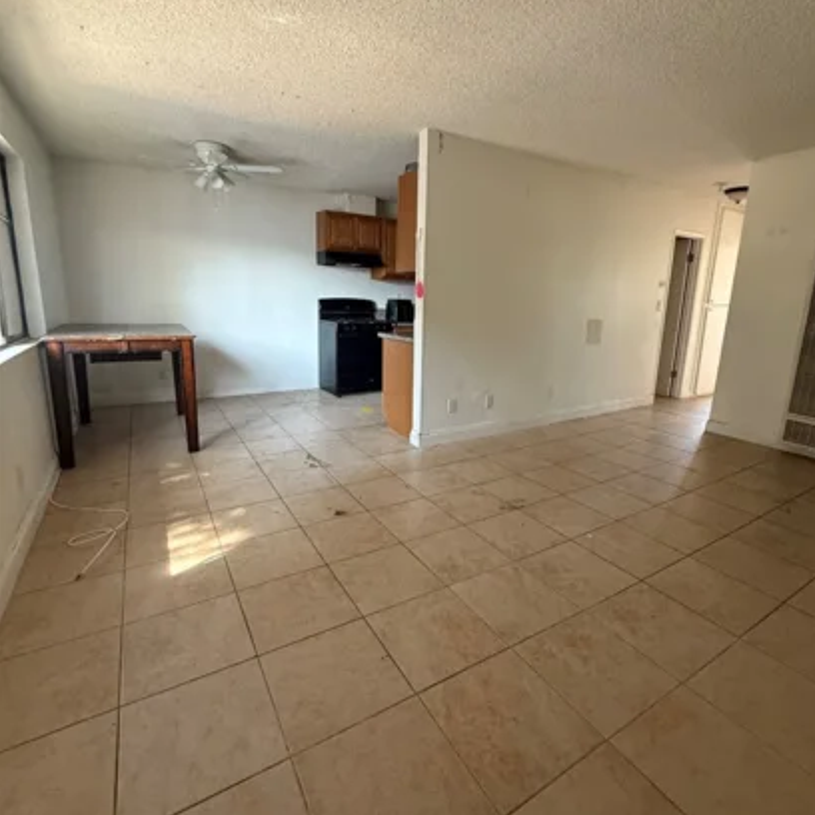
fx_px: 453
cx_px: 417
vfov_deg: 83.9
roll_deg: -2.0
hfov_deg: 84.0
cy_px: 396
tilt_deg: -11.1
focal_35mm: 17
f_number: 2.2
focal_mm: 2.22
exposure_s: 1/61
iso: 320
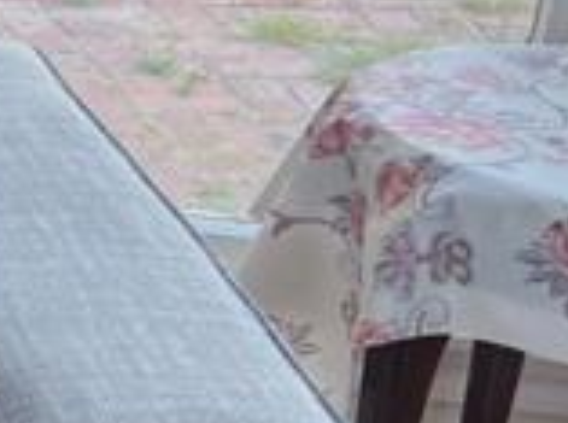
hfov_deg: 9.8
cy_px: 340
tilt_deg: -26.6
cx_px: -923
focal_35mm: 170
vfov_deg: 8.7
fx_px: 2783
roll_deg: +0.1
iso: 50
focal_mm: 5.7
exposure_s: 1/189
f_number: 1.5
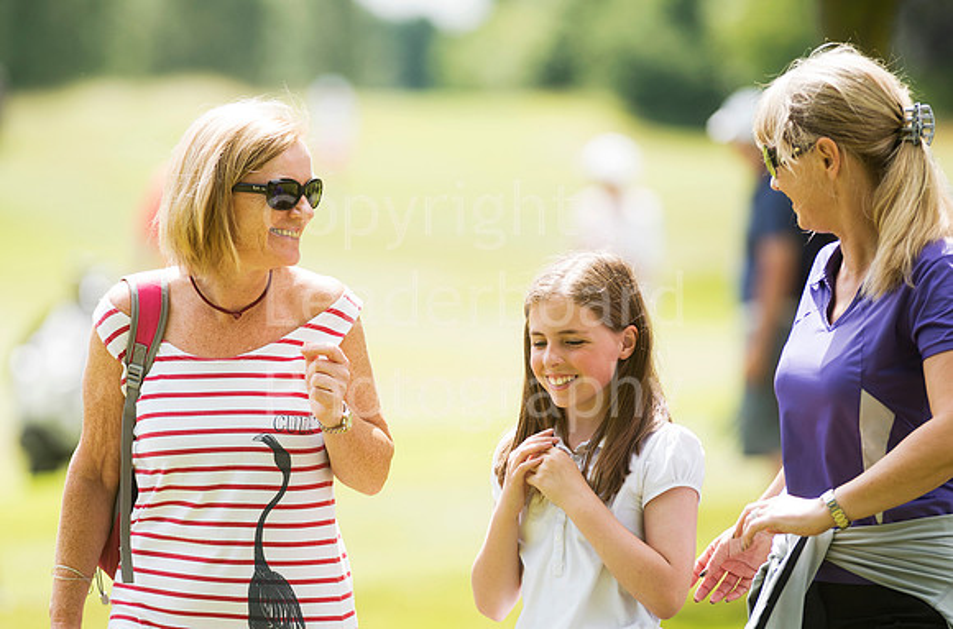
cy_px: 314
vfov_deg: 4.6
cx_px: 476
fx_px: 7918
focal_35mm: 300
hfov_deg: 6.9
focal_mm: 300
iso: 400
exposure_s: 1/1000
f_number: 5
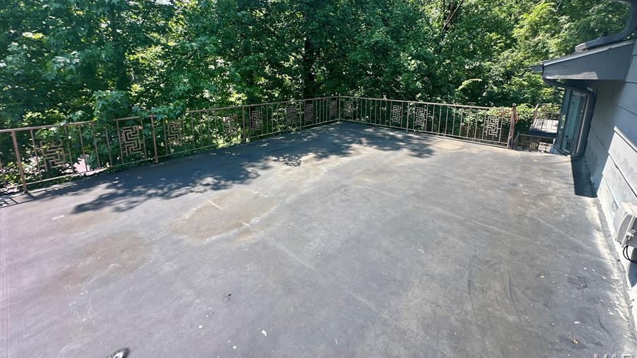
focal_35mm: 16
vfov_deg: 65.6
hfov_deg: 99.4
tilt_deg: -9.2
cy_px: 125
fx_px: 270
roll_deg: -1.8
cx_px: 324
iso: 40
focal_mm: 2.22
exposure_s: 1/348
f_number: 2.2
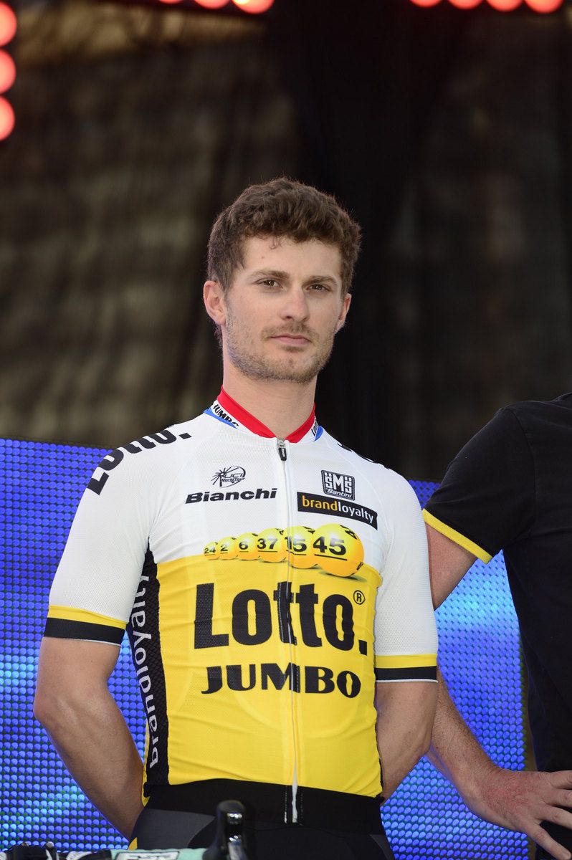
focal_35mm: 200
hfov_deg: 6.9
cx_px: 286
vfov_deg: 10.3
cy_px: 430
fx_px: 4775
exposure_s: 1/250
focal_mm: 200
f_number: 5
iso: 200
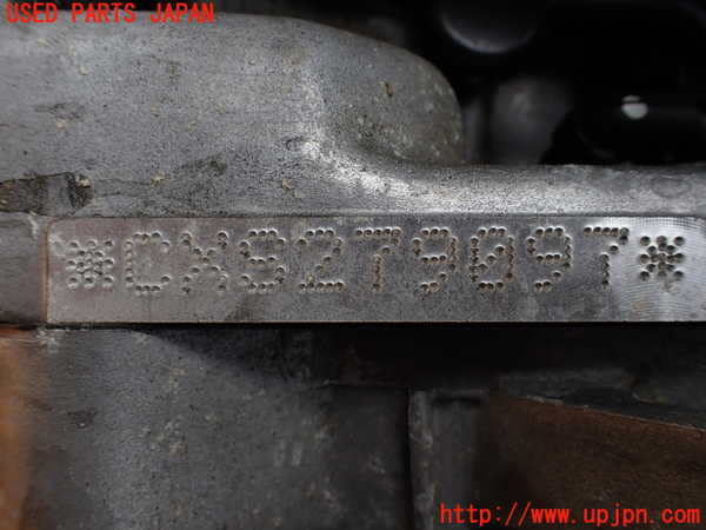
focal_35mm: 30
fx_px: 612
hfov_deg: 60.0
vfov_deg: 46.8
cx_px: 353
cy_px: 265
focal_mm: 5.4
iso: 100
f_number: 3.2
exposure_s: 1/125
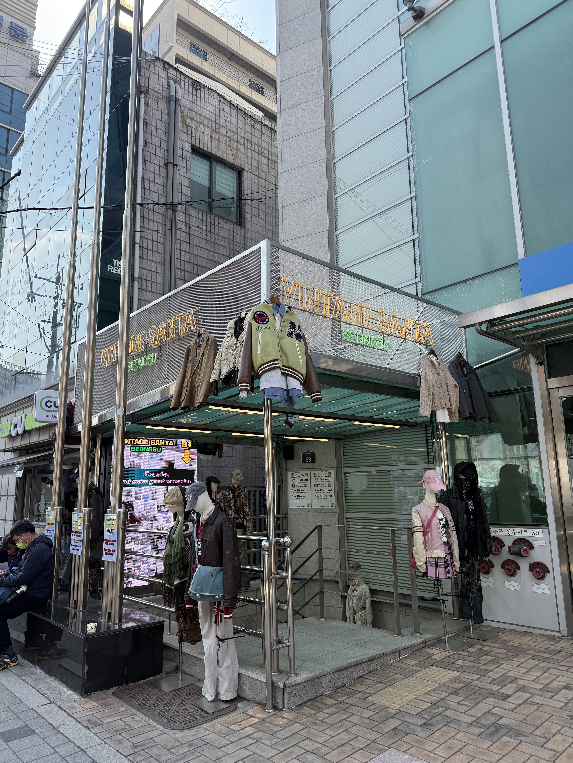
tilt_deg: +12.0
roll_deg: +0.1
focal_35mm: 24
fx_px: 530
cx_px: 286
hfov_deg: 56.8
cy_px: 382
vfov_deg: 71.6
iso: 80
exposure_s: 1/1271
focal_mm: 6.76
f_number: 1.78
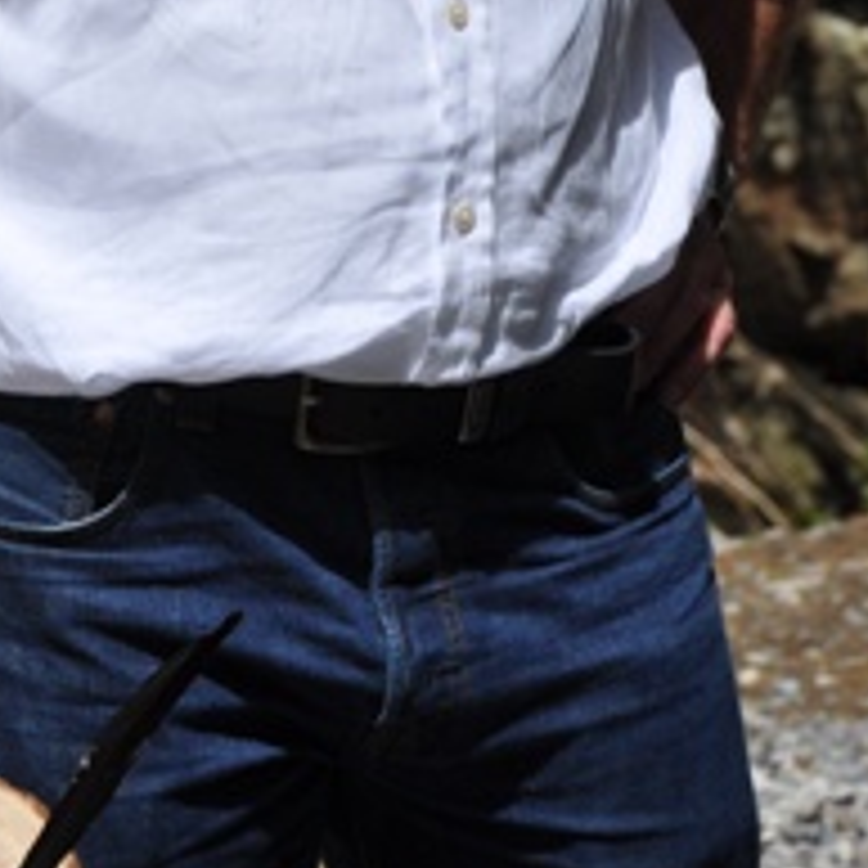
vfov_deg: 7.1
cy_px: -220
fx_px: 6950
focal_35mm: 245
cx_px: 205
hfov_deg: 7.1
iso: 200
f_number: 7.1
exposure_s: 1/1000
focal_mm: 58
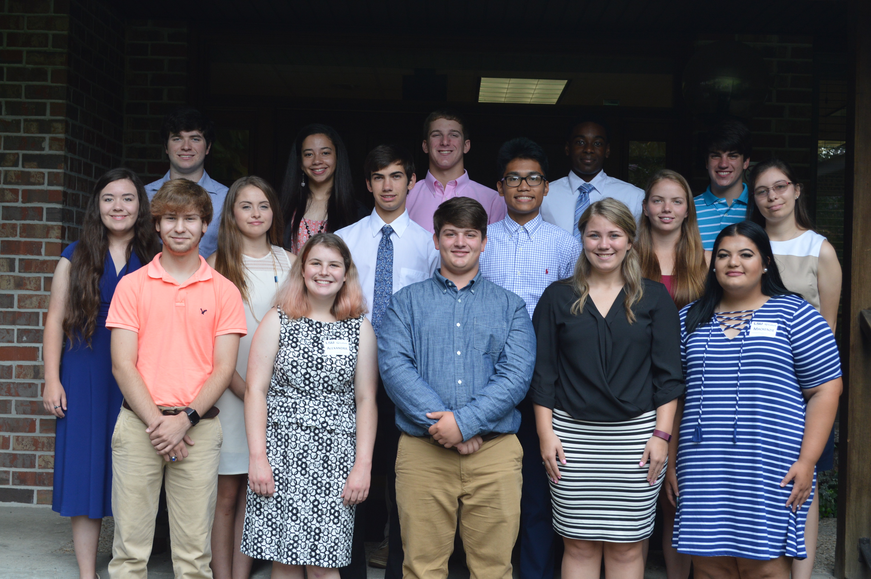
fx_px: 1269
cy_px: 290
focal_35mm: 52
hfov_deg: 37.9
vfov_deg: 25.7
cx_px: 436
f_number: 5.6
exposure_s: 1/125
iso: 400
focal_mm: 35
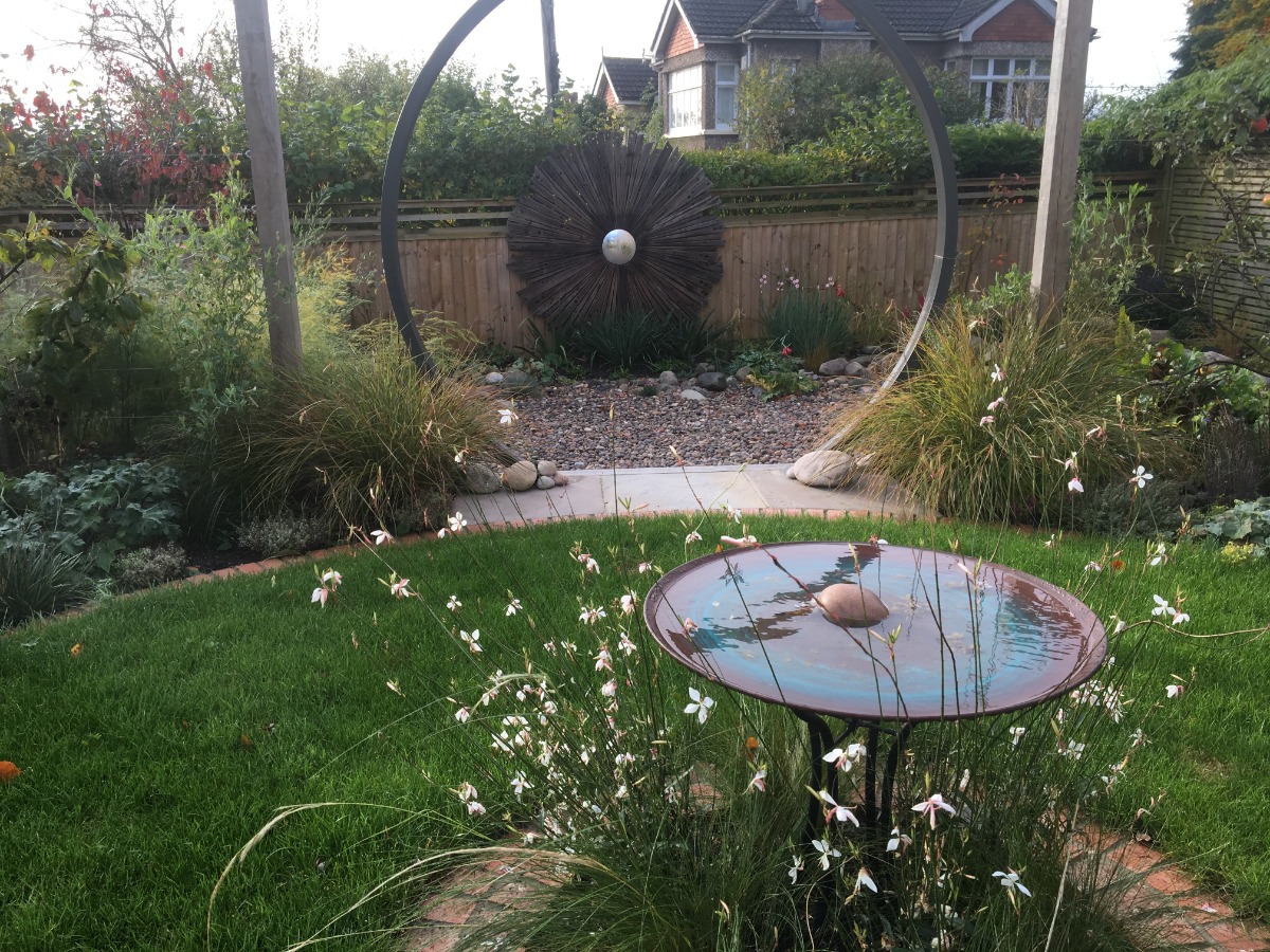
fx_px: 1064
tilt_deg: -15.8
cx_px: 635
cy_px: 476
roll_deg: +0.6
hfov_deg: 61.7
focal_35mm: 29
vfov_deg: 48.2
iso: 25
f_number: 2.2
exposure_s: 1/267
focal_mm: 4.15
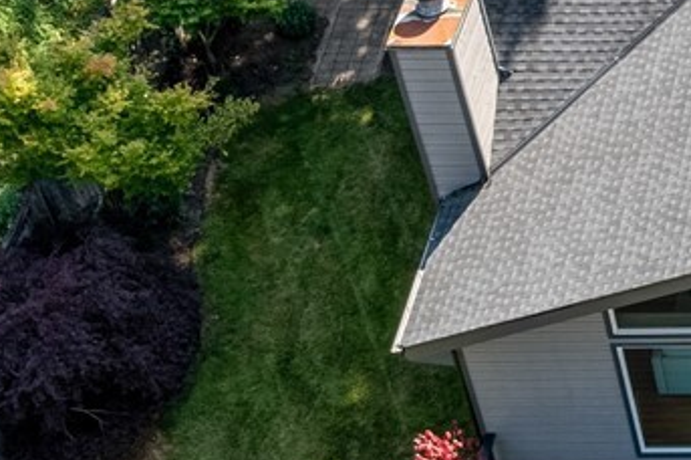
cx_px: 1131
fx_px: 2090
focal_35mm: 109
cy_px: 333
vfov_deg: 12.5
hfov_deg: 16.5
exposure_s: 1/125
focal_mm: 8.38
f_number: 2.8
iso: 110
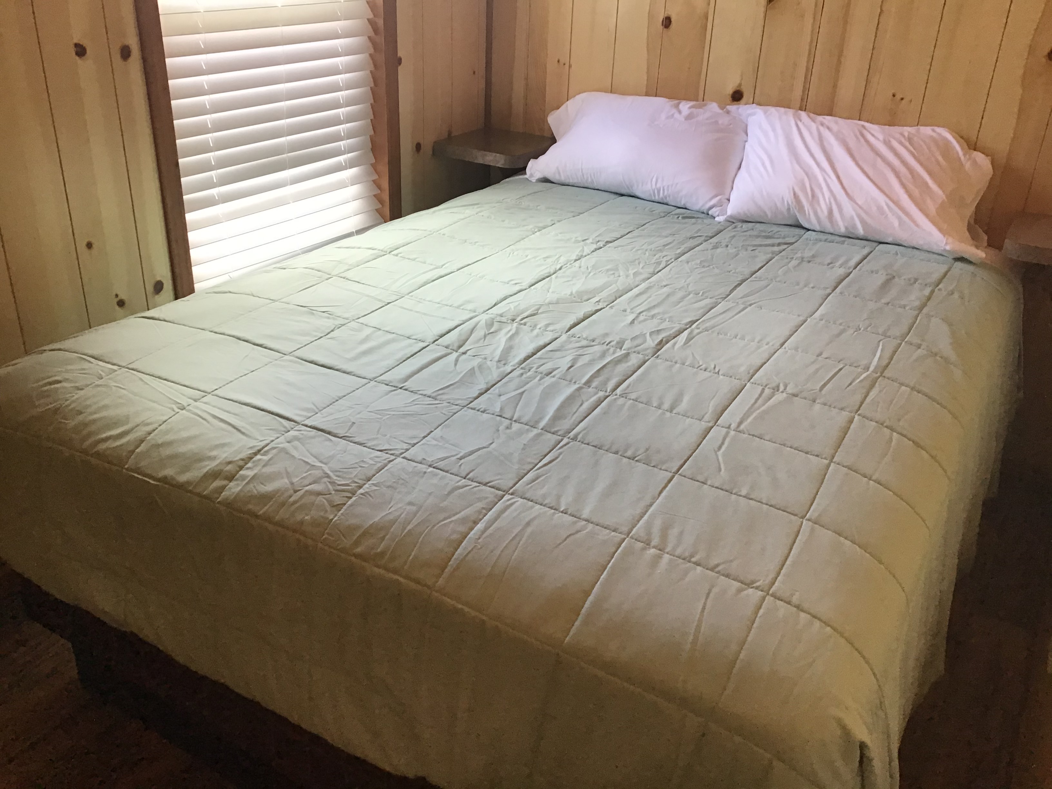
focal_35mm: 31
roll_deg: -2.6
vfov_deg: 45.4
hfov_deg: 58.4
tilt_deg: -26.8
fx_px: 942
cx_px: 526
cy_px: 394
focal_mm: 3.3
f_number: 2.4
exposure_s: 1/30
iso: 40
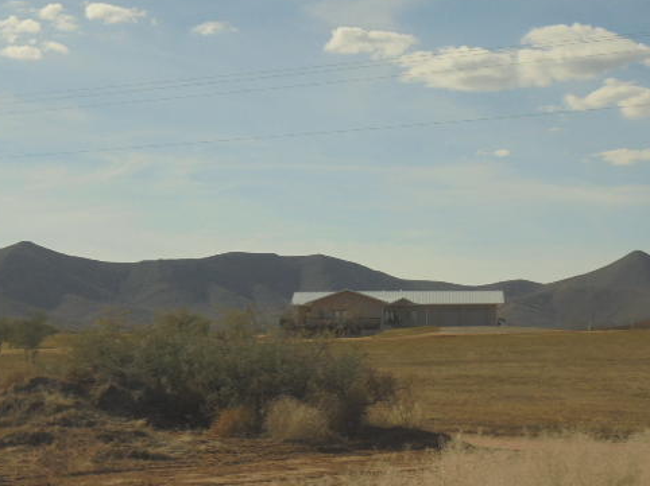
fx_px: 1595
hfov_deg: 23.0
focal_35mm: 85
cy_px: 260
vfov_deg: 17.3
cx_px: 413
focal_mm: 11.5
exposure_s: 1/100
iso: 100
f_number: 17.8
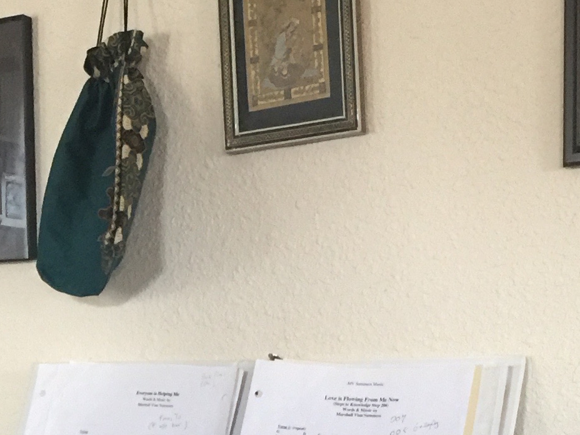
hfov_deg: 18.7
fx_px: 1709
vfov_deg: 14.3
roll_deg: +0.1
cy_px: 421
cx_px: -17
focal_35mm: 102
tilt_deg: -2.0
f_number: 2.2
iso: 125
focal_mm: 4.15
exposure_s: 1/8
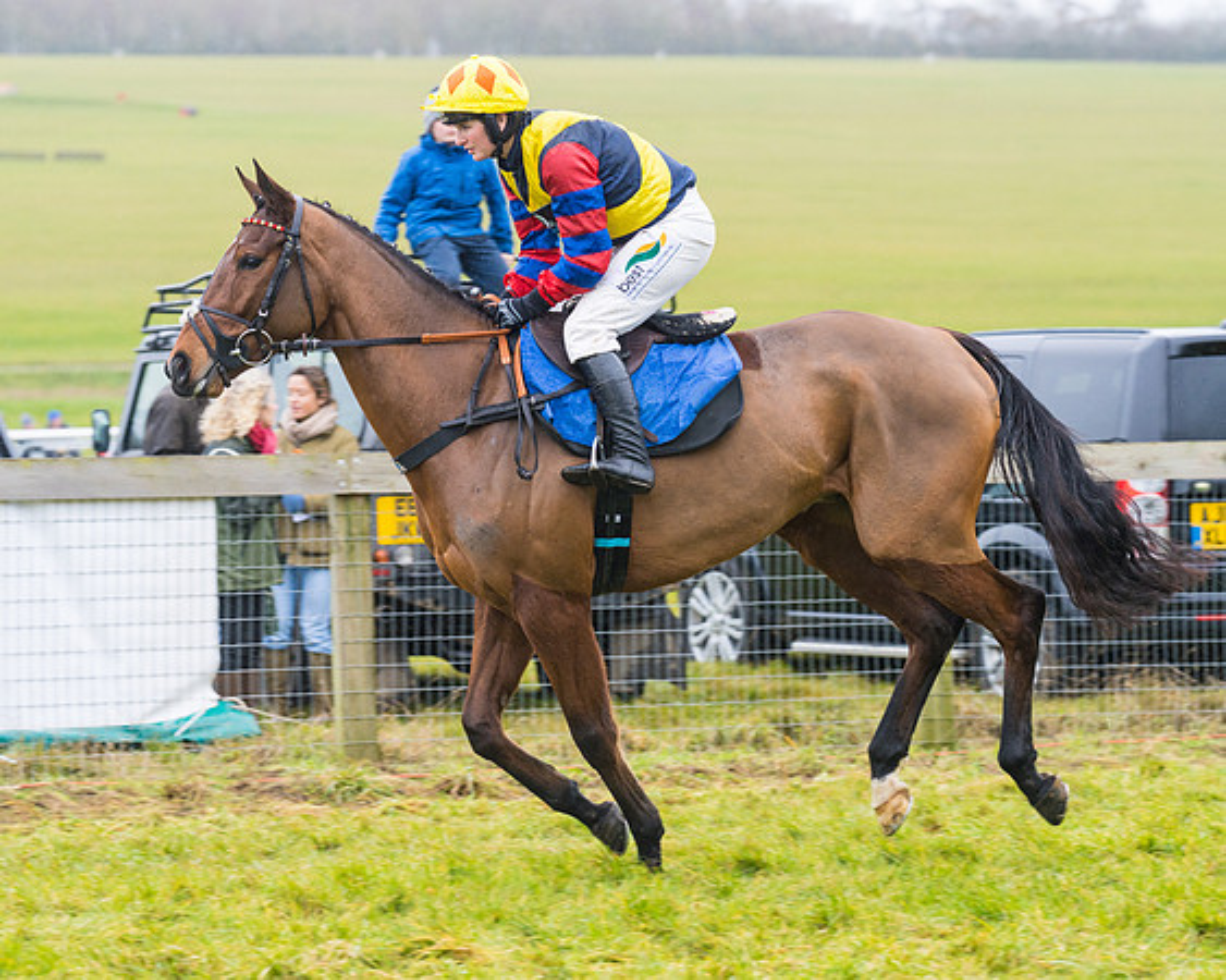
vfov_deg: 9.9
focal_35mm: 156
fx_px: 5674
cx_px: 539
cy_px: 504
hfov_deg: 12.3
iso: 800
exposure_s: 1/500
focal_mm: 135
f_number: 4
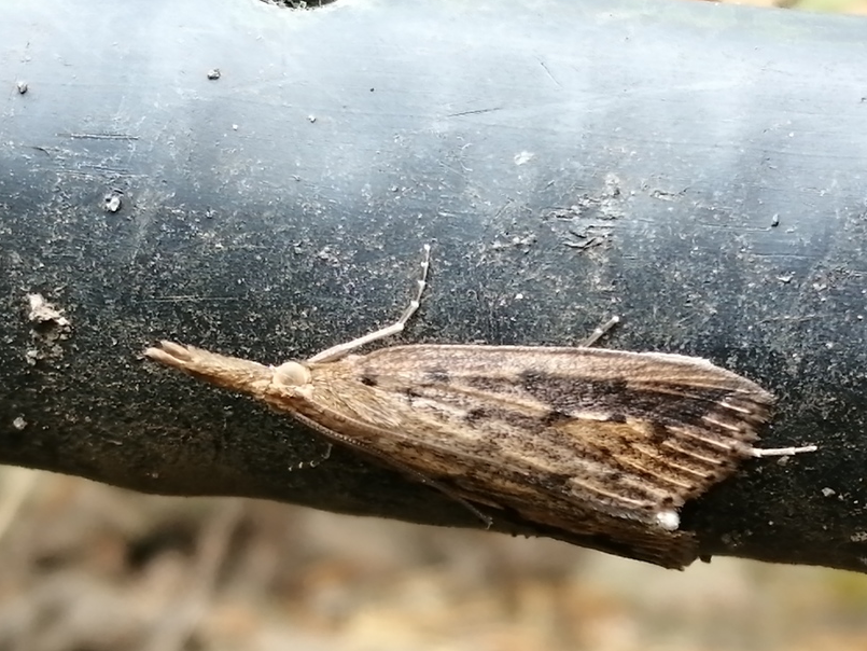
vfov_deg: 14.0
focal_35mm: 106
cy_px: 331
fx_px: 2655
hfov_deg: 18.5
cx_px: 449
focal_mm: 3.46
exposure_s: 1/100
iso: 80
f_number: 1.8
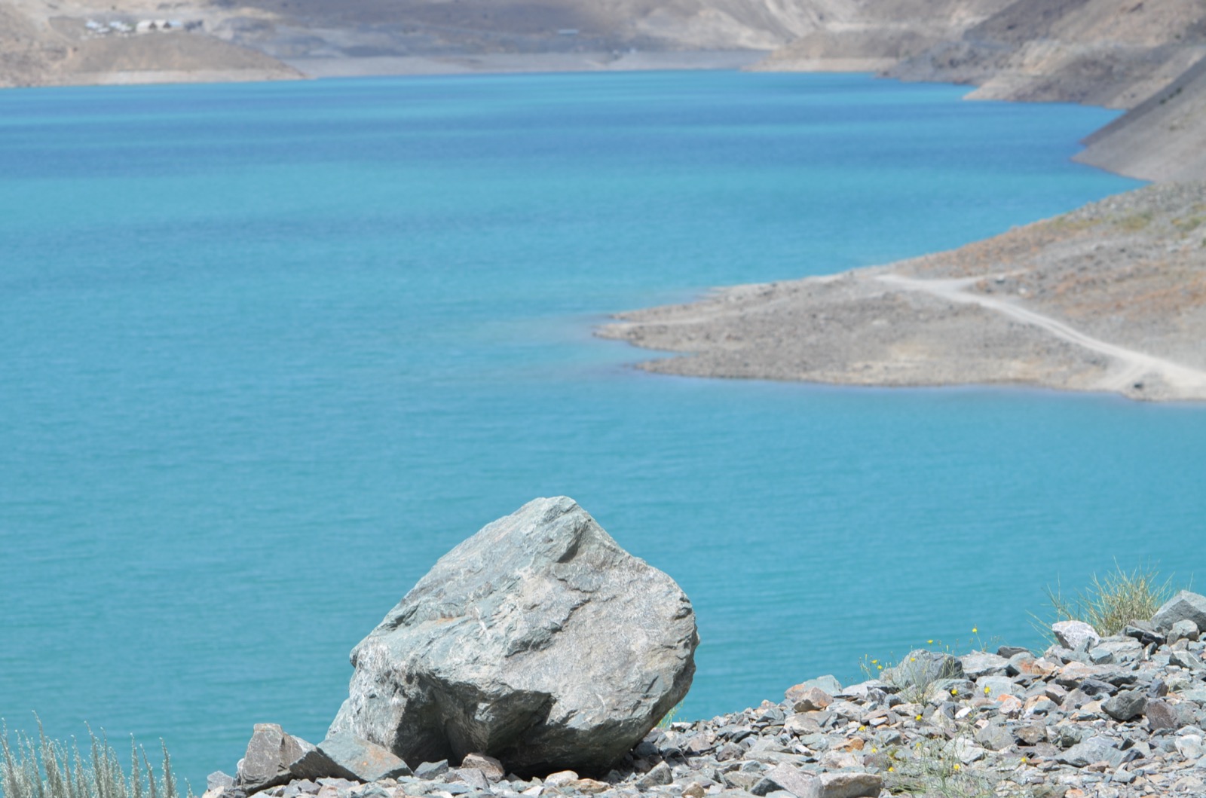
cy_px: 399
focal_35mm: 117
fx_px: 3911
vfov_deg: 11.7
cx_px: 603
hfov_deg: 17.5
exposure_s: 1/250
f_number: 8
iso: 100
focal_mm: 78
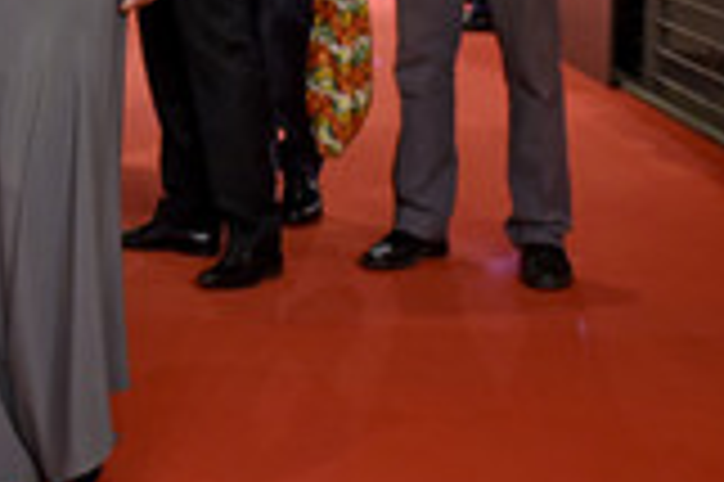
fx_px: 1969
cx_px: -56
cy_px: -81
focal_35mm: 98
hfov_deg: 20.0
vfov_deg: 13.6
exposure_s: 1/250
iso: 3200
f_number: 5
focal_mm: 35
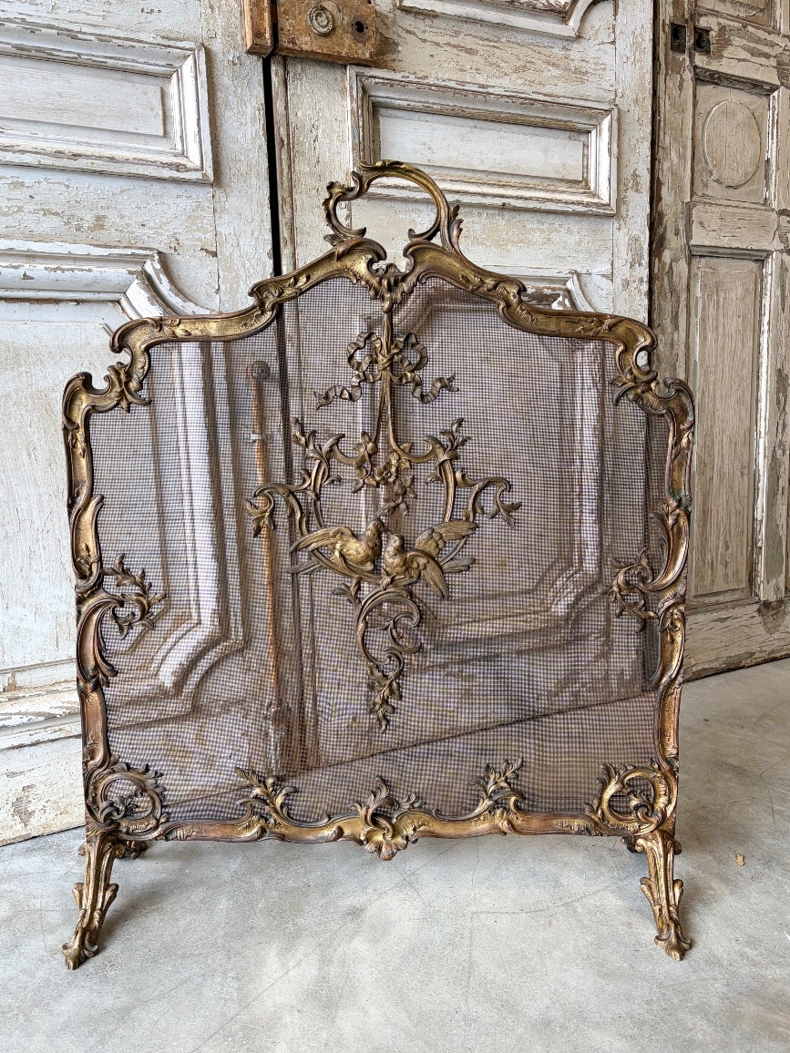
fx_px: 822
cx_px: 393
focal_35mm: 27
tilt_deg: -12.0
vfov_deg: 65.3
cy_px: 524
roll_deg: +0.2
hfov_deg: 51.4
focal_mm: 5.96
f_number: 1.6
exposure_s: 1/50
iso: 80
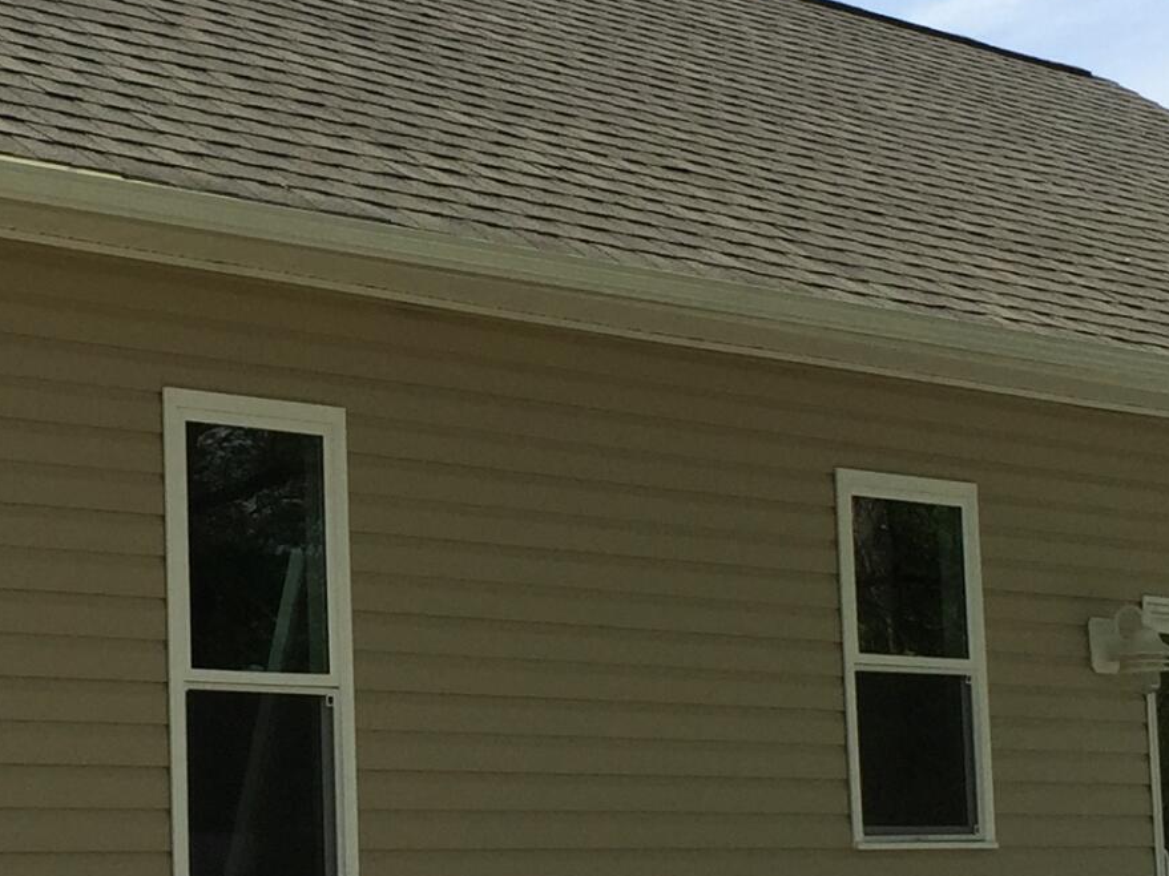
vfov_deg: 14.9
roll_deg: +0.2
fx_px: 3343
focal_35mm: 99
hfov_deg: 19.6
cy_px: 498
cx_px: 178
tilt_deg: +5.7
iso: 32
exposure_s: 1/2198
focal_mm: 4.15
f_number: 2.2
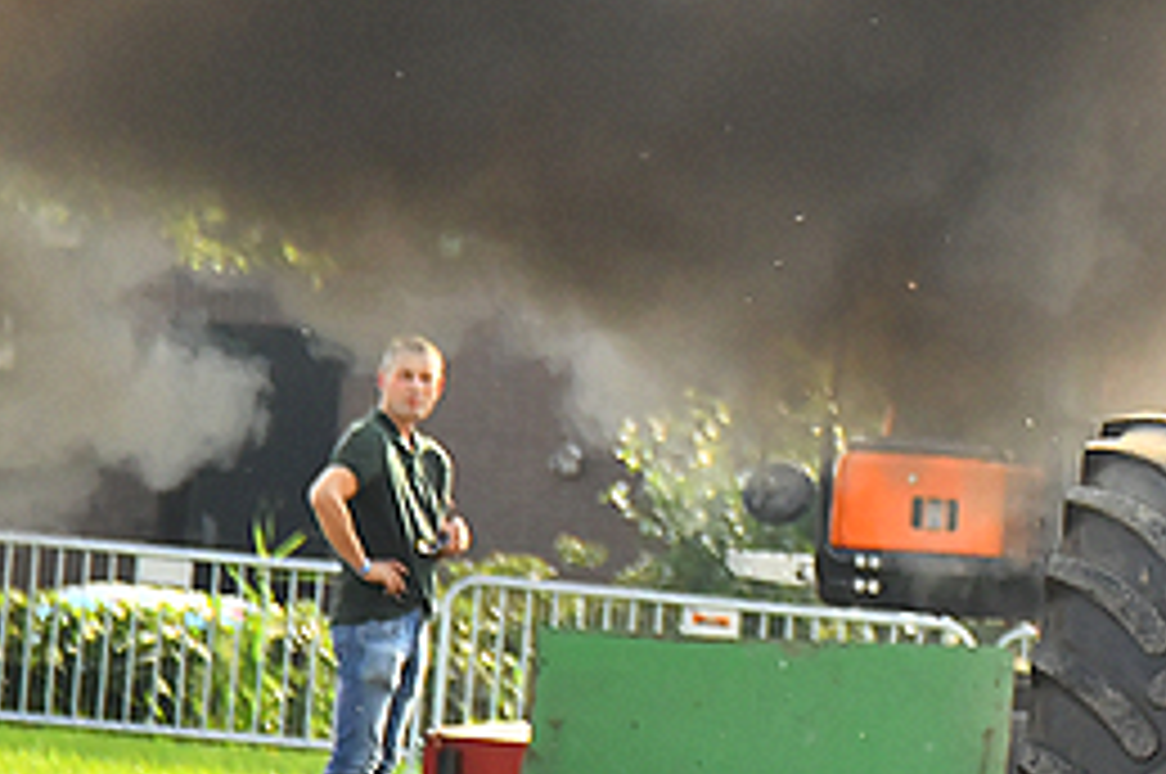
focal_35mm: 1066
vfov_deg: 1.3
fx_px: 34483
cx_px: 1769
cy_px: 533
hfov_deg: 1.9
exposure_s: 1/1250
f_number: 7.1
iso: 500
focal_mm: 230
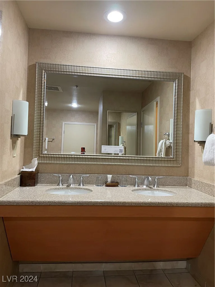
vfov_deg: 67.3
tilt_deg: +2.4
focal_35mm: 26
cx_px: 108
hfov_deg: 53.1
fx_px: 215
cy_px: 144
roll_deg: -0.6
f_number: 1.6
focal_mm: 4.2
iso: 160
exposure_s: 1/60
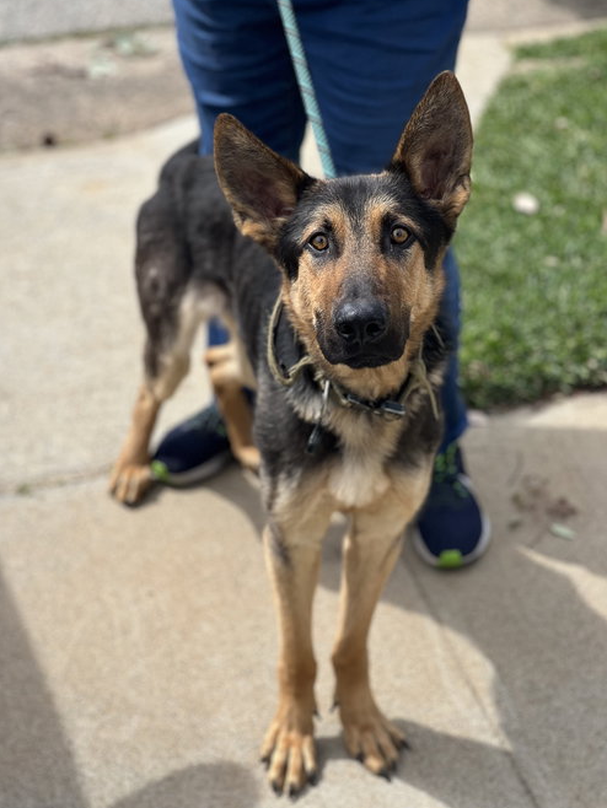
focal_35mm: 78
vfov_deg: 25.0
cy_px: 401
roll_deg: -0.4
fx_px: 1822
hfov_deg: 18.9
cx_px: 305
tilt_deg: -28.8
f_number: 2.8
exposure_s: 1/396
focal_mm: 9
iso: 32
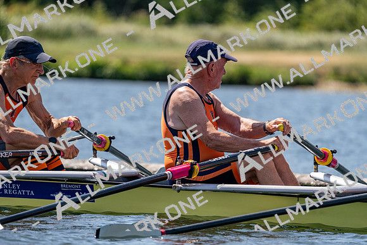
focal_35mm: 407
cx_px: 184
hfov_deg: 5.1
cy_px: 122
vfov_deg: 3.4
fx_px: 4150
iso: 320
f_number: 6.3
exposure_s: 1/2000
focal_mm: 407
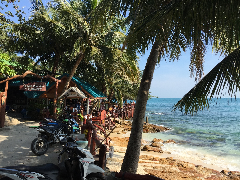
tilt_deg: +2.2
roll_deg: -0.9
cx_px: 120
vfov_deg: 48.2
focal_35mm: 29
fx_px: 201
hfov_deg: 61.7
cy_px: 90
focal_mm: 4.15
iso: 32
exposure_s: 1/1522
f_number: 2.2
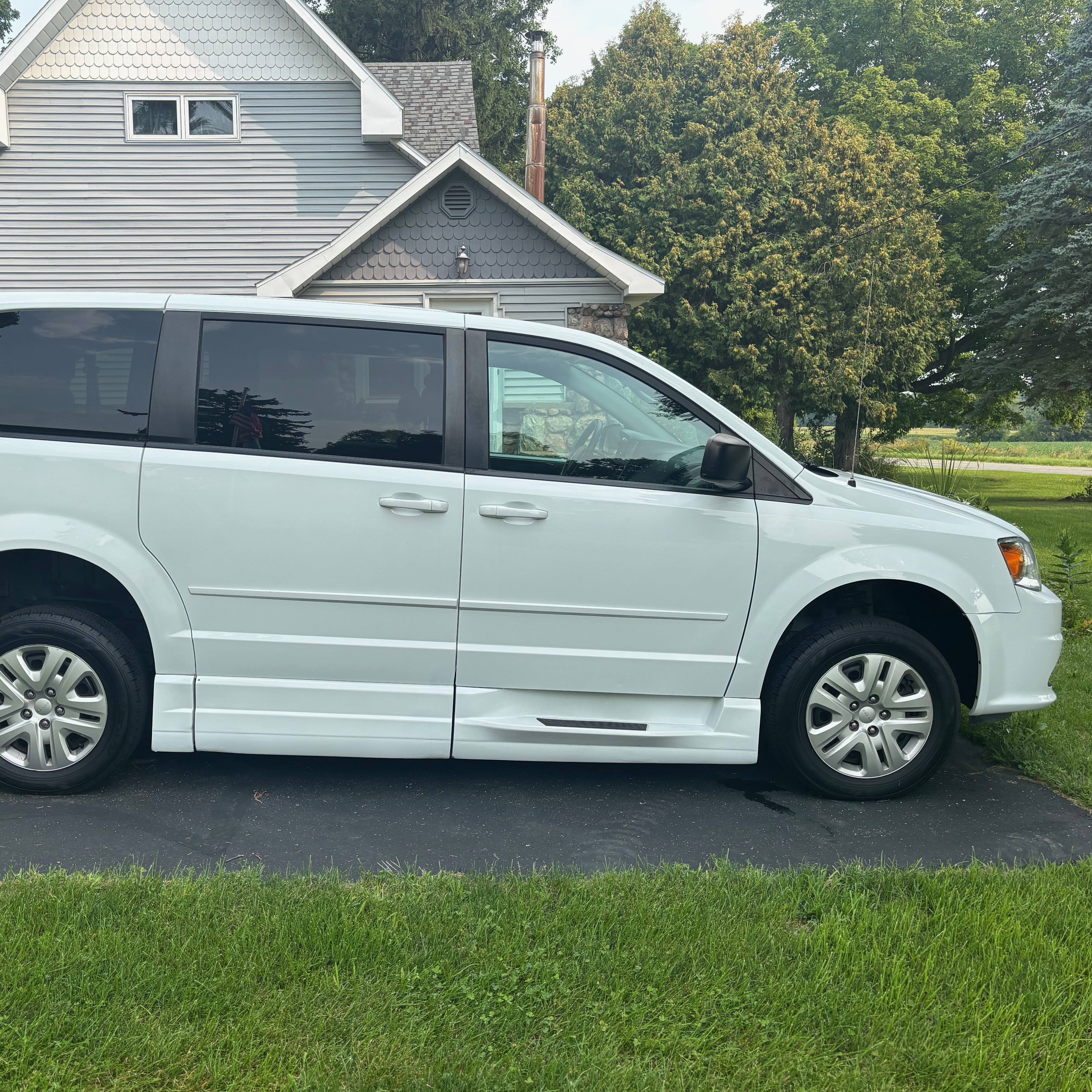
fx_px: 1106
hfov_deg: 52.1
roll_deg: +0.3
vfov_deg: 52.5
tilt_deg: -6.4
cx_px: 429
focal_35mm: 31
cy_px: 549
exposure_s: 1/1695
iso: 50
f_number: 1.6
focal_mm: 5.96
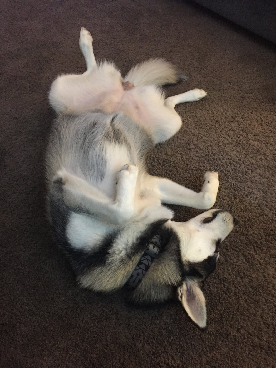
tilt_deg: -50.6
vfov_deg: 61.7
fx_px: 308
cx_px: 138
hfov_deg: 48.2
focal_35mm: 29
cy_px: 184
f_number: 2.2
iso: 250
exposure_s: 1/15
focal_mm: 4.15
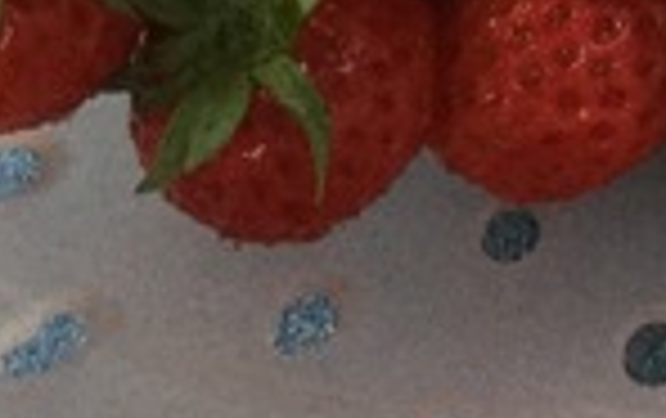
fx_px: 2418
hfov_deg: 15.4
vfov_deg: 9.0
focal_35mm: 133
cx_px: 684
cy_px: -571
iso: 250
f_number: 2.4
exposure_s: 1/33
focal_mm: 3.3
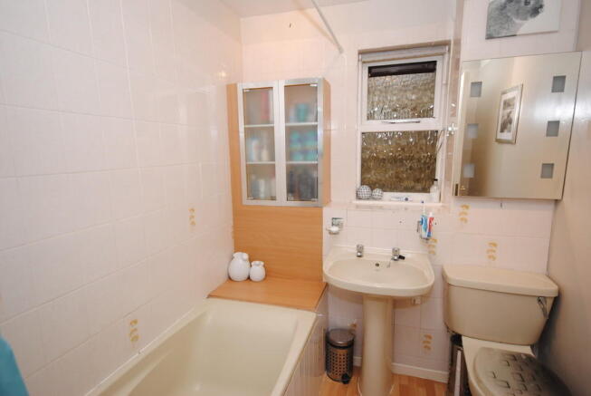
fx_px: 320
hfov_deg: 85.4
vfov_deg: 63.4
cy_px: 198
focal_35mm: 20
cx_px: 296
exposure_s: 1/60
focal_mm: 13
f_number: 5.6
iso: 400
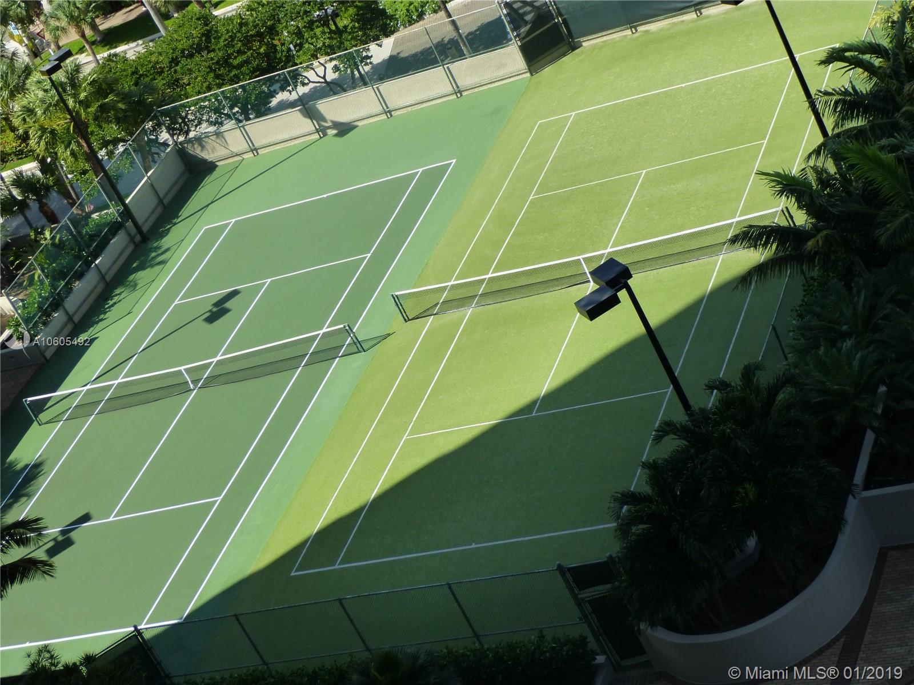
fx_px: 2112
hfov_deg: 24.4
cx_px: 457
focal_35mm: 80
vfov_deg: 18.4
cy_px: 342
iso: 160
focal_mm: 14.2
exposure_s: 1/400
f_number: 4.9
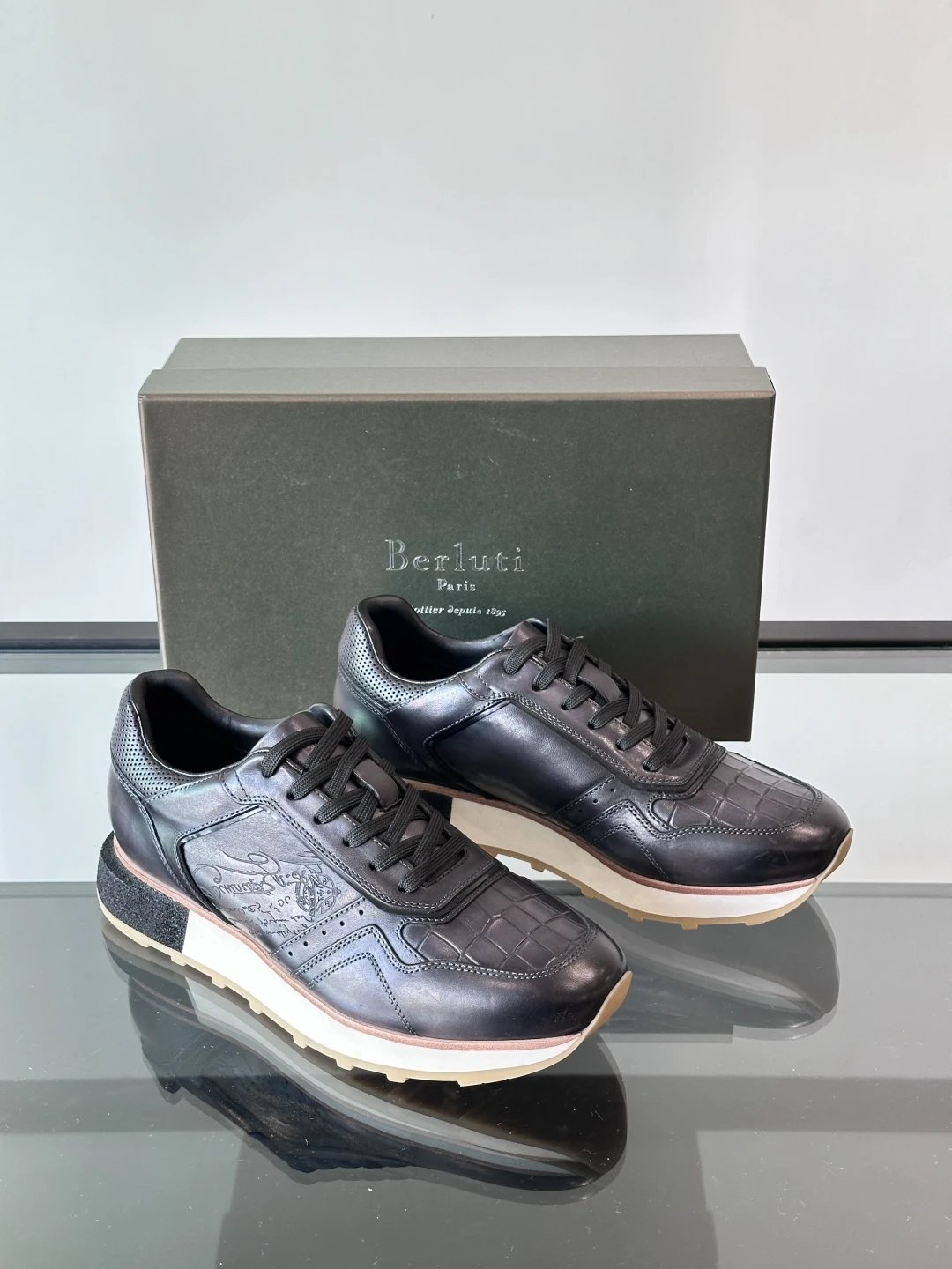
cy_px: 634
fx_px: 1760
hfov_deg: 30.3
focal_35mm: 48
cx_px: 476
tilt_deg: -26.7
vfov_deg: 39.7
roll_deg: -0.4
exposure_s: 1/60
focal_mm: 6.86
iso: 100
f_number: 1.78
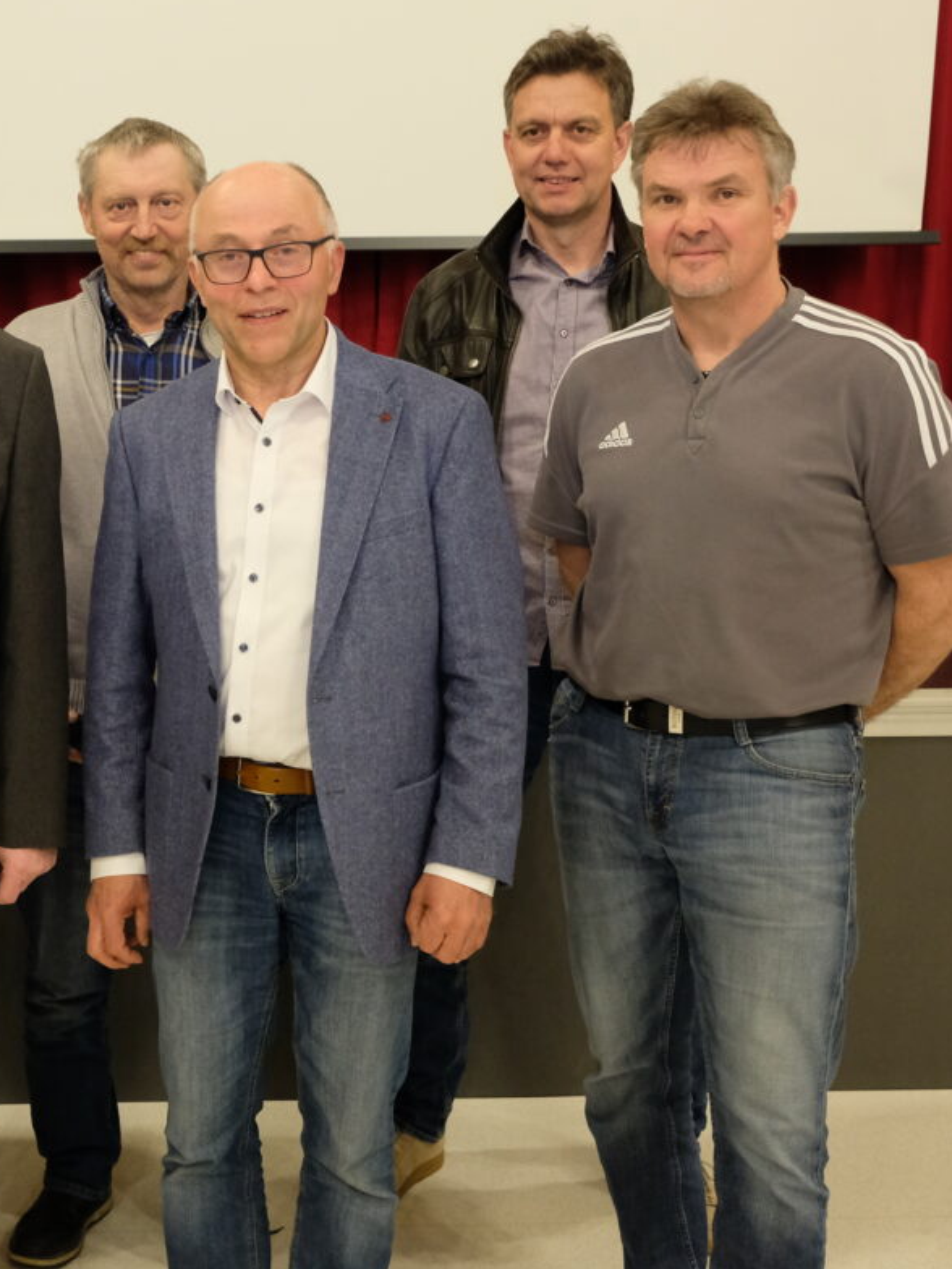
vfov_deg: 36.2
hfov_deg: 26.5
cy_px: 626
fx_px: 1943
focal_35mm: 53
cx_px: 66
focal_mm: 24.3
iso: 3200
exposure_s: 1/60
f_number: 4
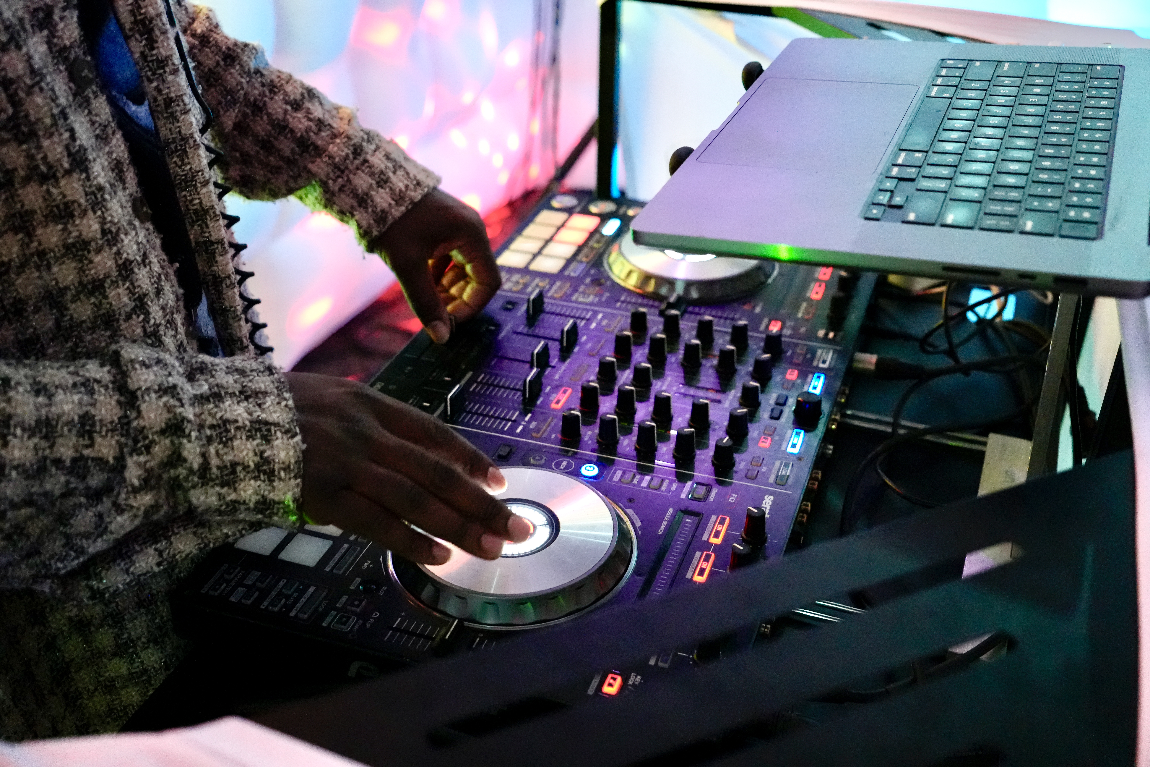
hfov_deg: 50.4
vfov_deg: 34.8
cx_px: 575
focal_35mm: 38
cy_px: 384
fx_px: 1222
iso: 6400
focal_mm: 25.5
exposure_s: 1/160
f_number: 2.8
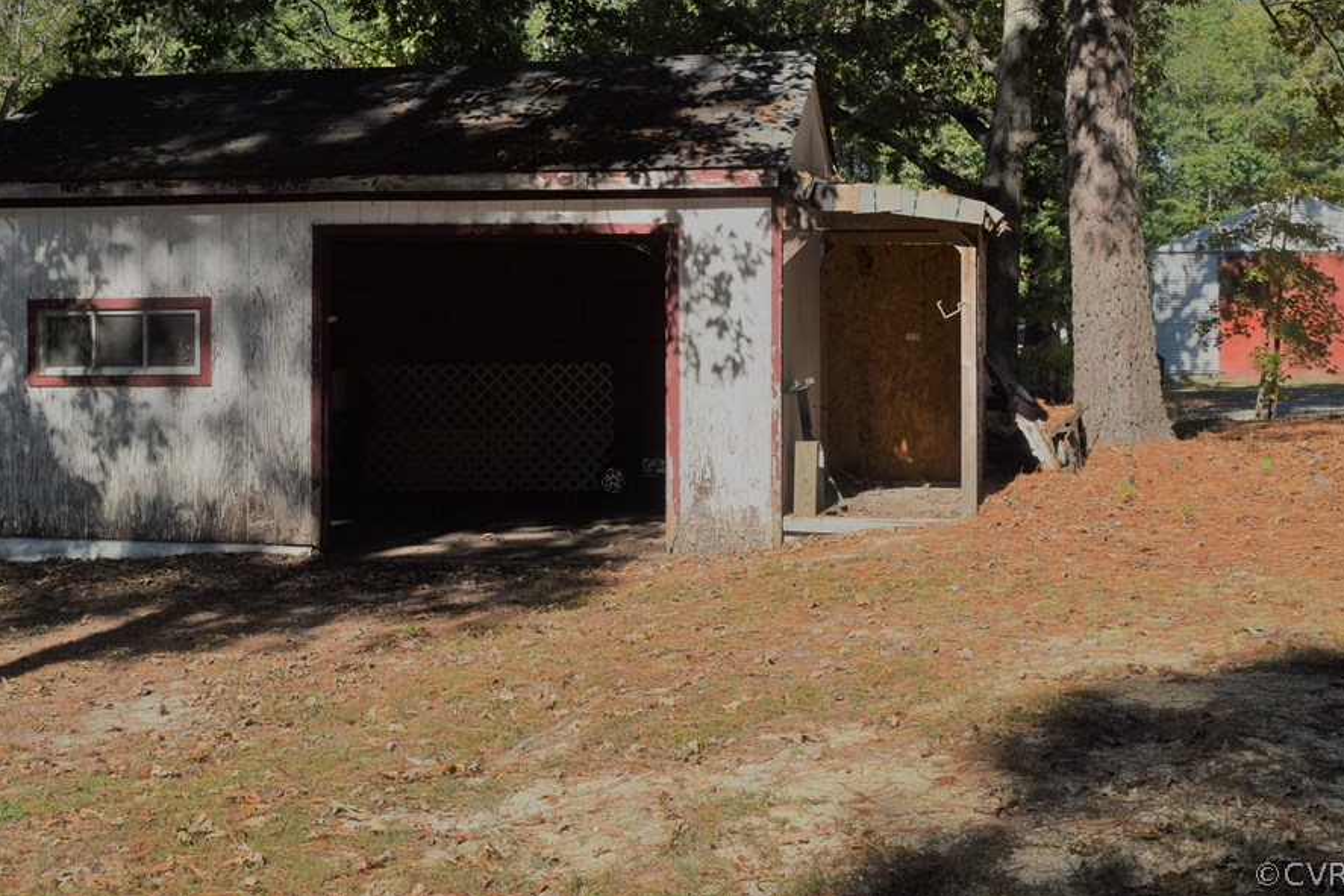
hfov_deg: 39.8
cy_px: 350
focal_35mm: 50
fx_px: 1852
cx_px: 600
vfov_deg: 27.1
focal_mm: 27
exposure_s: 1/400
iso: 200
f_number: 10
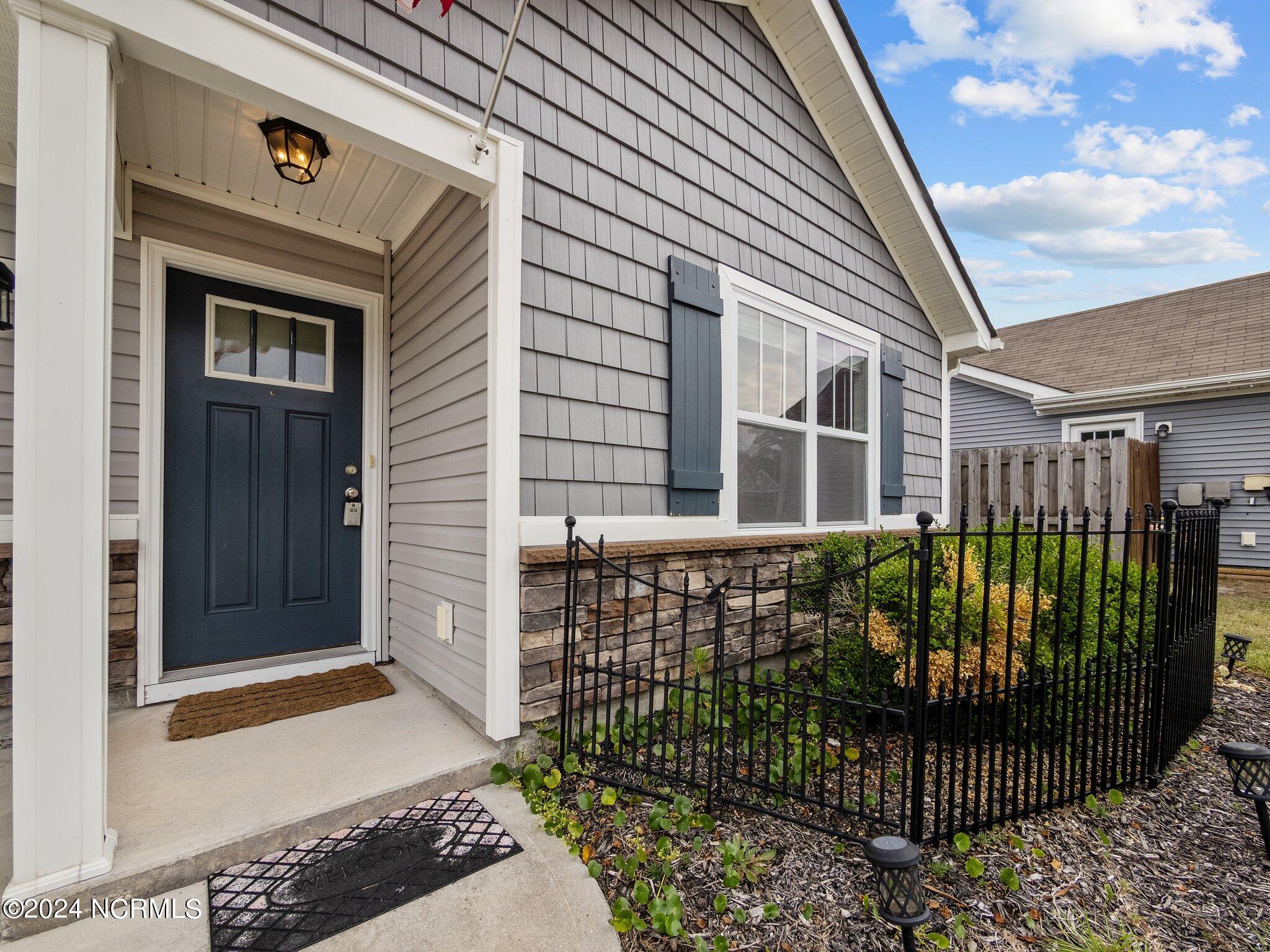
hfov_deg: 102.1
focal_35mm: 14
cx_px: 635
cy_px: 476
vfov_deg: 85.7
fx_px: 514
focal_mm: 7
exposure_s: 1/500
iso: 200
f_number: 5
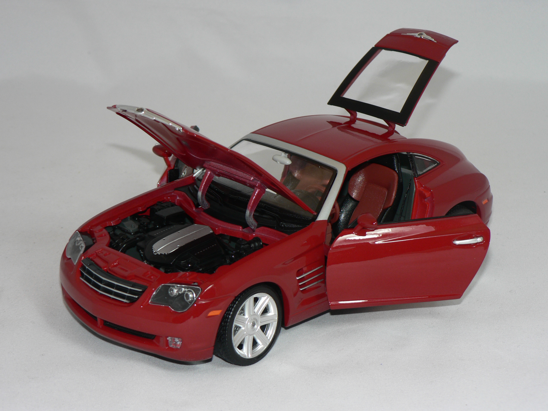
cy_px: 206
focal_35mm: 77
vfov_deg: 19.1
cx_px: 274
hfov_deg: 25.3
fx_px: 1219
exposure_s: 1/60
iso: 80
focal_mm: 12.9
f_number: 3.2
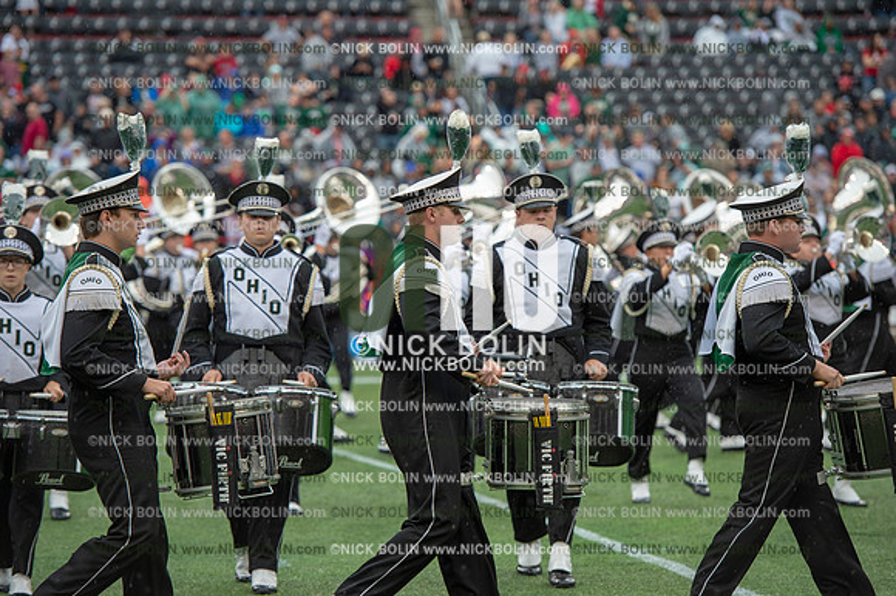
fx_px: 4104
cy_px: 298
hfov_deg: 12.5
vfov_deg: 8.3
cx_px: 448
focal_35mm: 165
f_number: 4
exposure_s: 1/500
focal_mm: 165
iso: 400
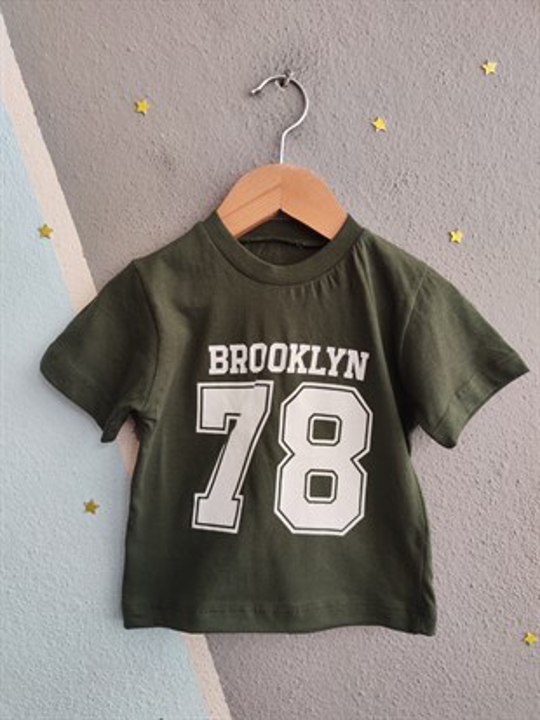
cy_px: 360
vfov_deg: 71.6
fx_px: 499
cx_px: 270
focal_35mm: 24
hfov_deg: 56.8
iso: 293
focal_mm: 5.59
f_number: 1.88
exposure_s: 1/98.9
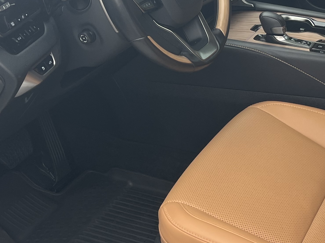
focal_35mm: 71
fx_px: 666
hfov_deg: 27.3
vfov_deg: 20.6
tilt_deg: -26.3
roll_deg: -1.5
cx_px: 211
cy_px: 79
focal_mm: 5.7
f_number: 1.5
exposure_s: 1/295
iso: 50
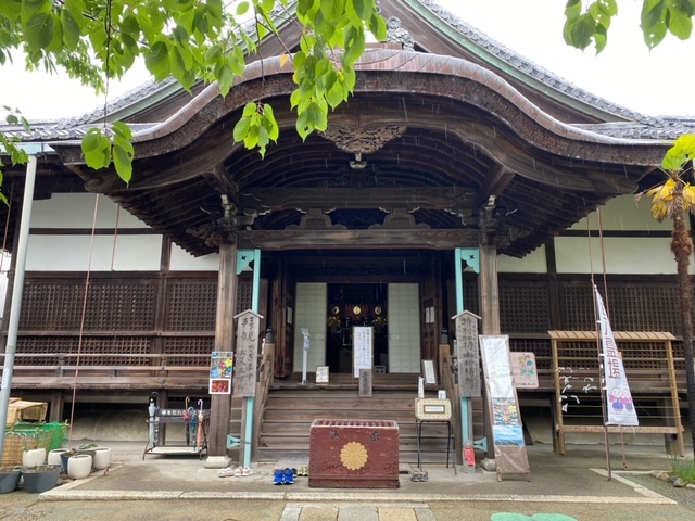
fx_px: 522
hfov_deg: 67.3
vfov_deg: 53.1
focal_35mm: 26
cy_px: 260
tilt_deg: +11.3
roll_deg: -0.2
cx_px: 348
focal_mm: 4.25
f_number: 1.8
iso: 64
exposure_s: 1/121
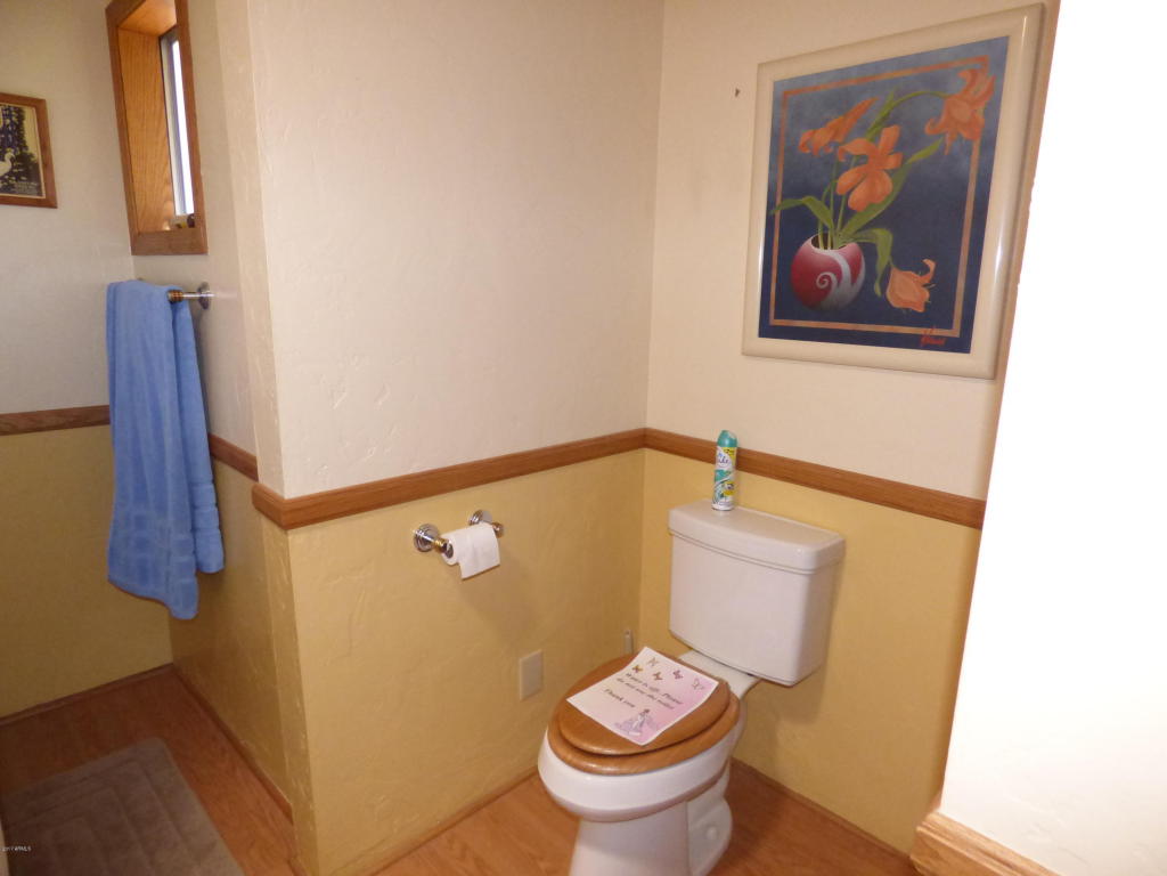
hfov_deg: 81.7
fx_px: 674
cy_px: 438
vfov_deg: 66.0
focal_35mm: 20
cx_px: 584
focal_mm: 3.58
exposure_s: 1/50
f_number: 2.8
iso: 800
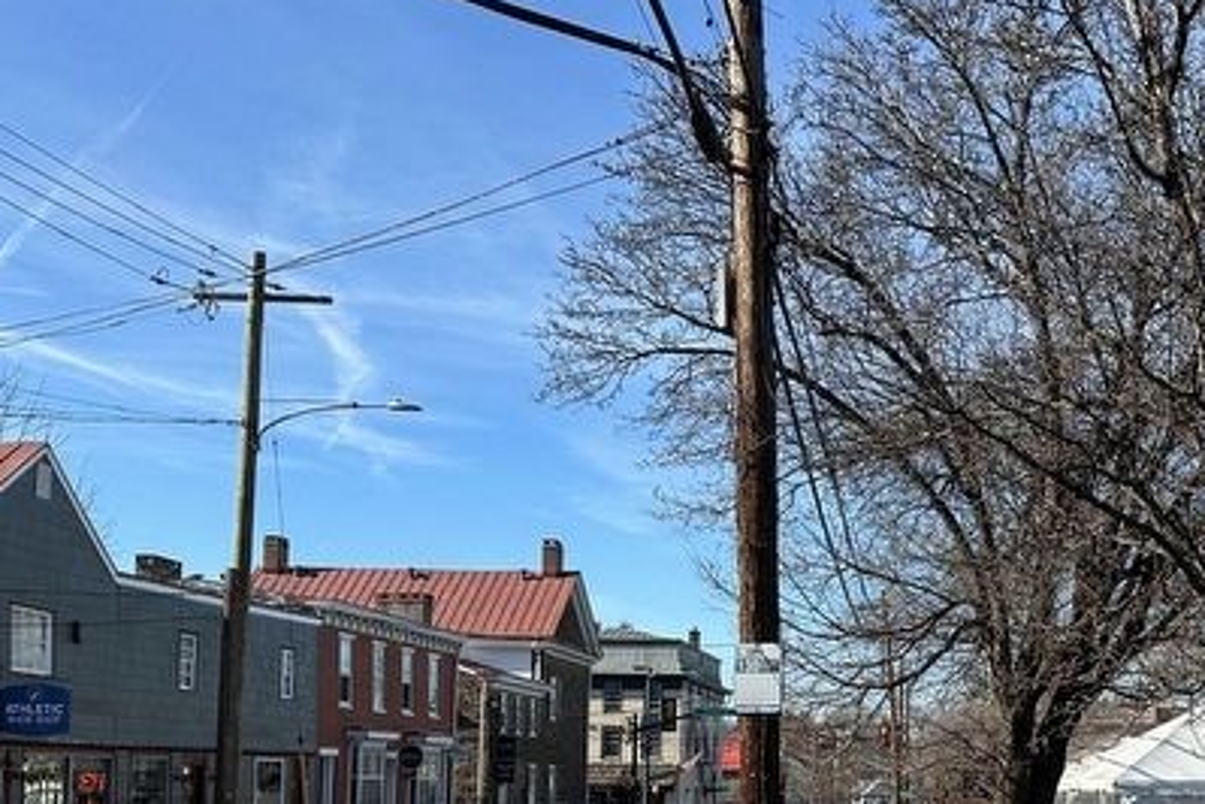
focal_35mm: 50
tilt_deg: +2.4
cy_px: 704
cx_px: 942
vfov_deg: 26.2
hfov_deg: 38.3
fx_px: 1673
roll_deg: -0.7
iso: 80
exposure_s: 1/3058
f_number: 1.78
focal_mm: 6.86
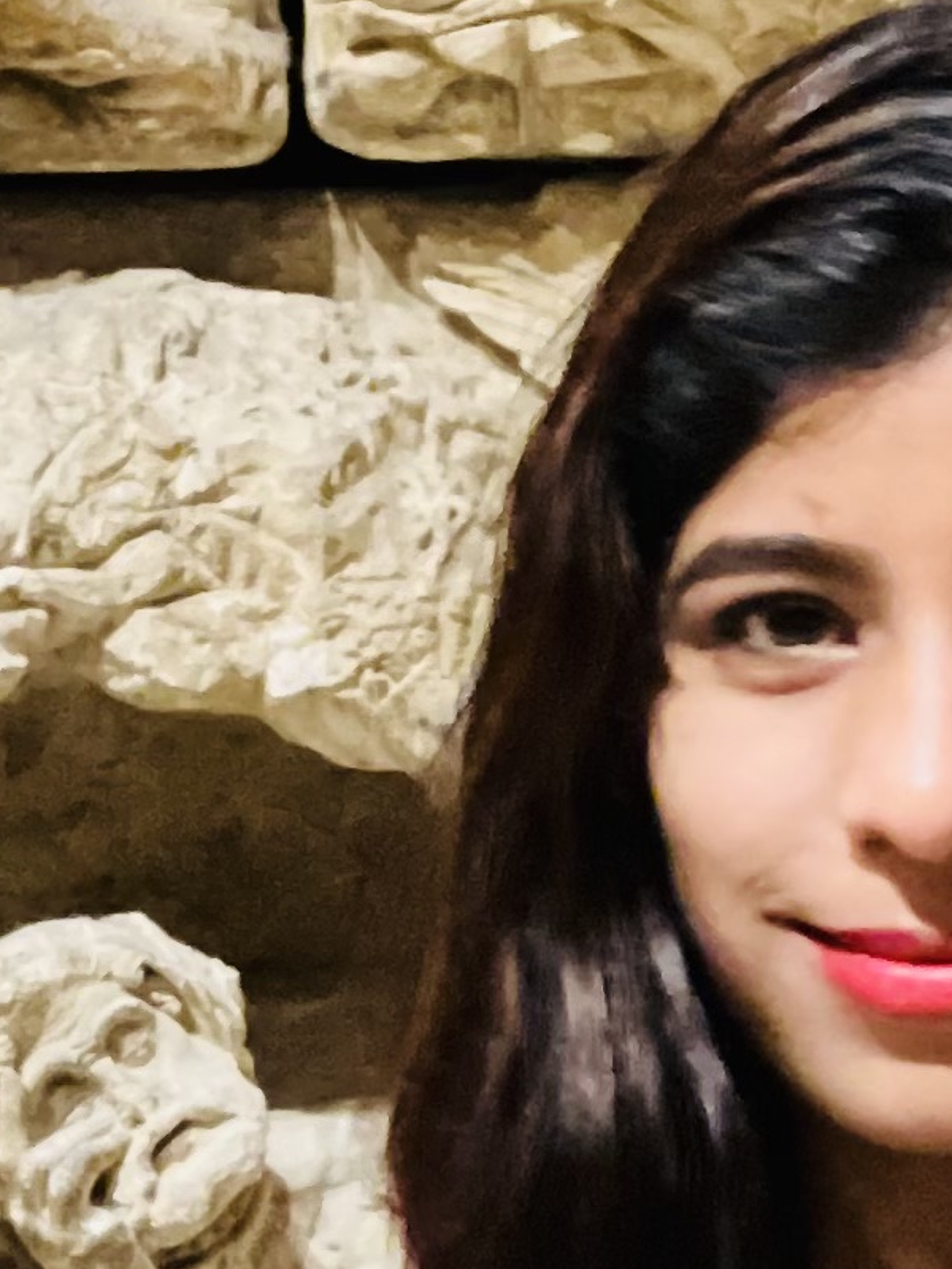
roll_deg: +1.3
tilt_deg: +2.7
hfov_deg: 3.8
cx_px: 46
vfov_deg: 5.1
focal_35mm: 388
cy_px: 38
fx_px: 14228
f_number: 2.8
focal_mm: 9
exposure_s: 1/14
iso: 640
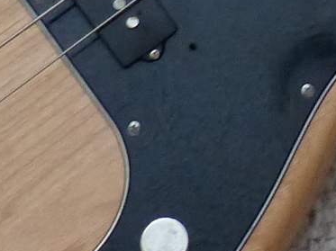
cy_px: -340
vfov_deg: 5.4
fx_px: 2599
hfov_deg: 7.2
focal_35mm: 268
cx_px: 614
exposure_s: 1/15
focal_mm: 7
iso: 400
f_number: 2.8
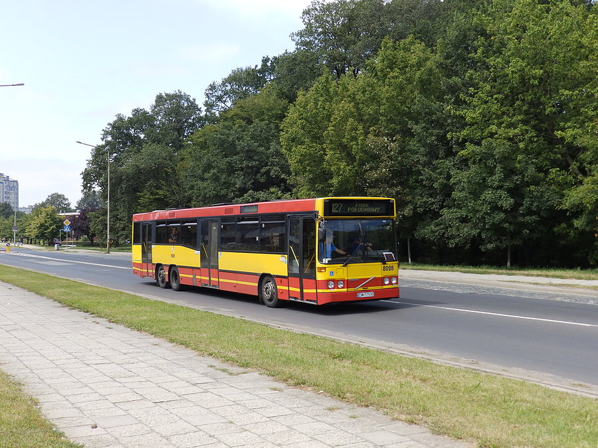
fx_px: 656
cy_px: 224
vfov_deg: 37.7
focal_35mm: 38
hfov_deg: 49.0
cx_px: 299
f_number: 4
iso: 125
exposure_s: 1/500
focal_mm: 6.8
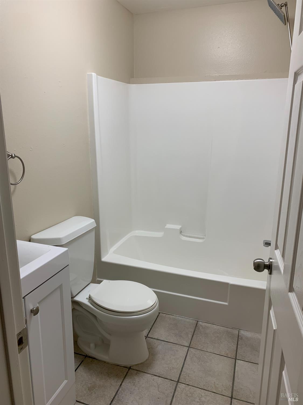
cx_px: 152
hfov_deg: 53.1
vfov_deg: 67.3
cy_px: 202
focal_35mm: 26
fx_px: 303
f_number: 1.8
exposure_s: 1/60
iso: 50
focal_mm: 4.25
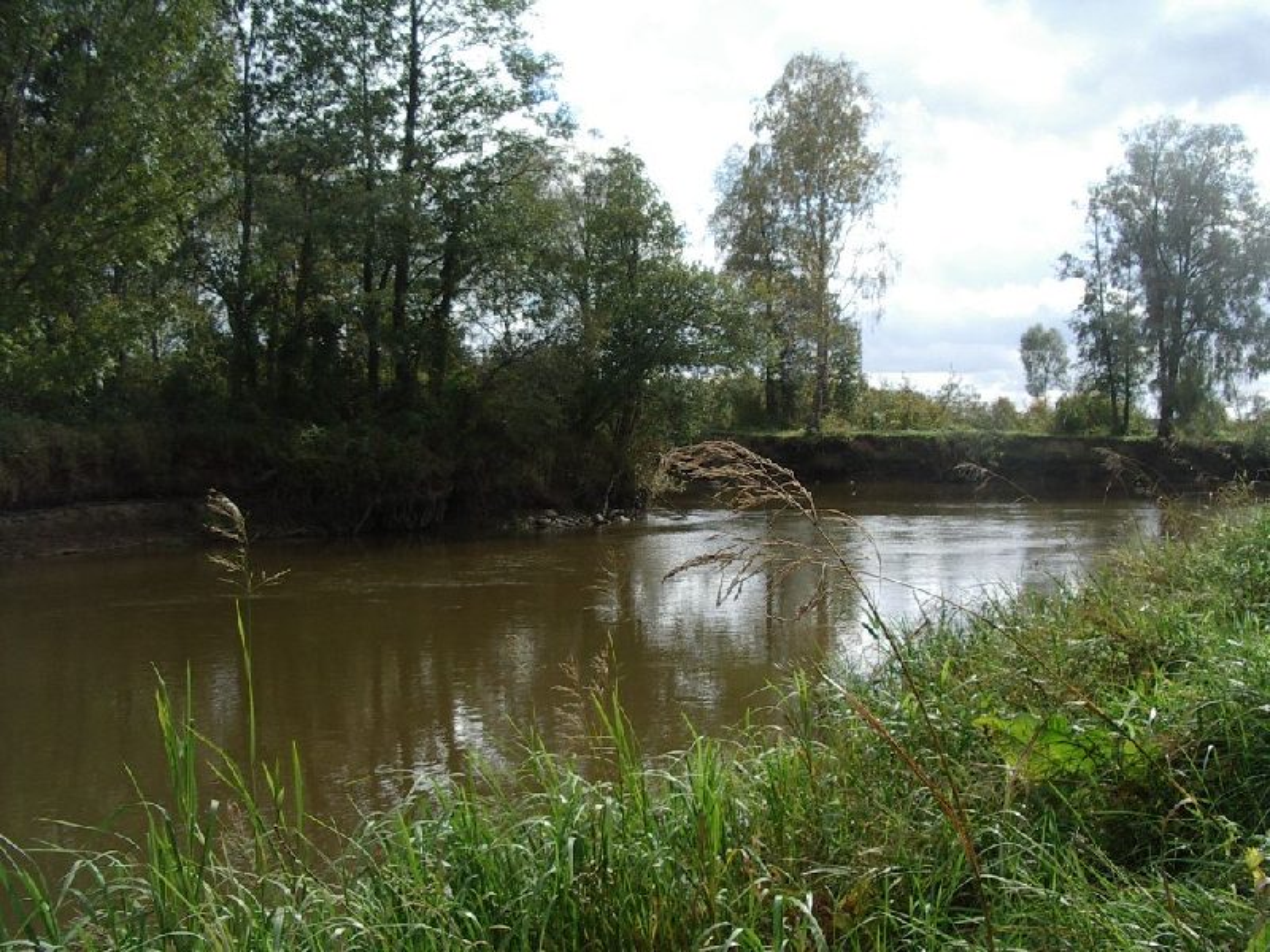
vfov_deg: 37.7
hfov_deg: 49.0
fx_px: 1394
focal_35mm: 38
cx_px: 635
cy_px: 476
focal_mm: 5.8
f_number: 4.8
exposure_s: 1/320
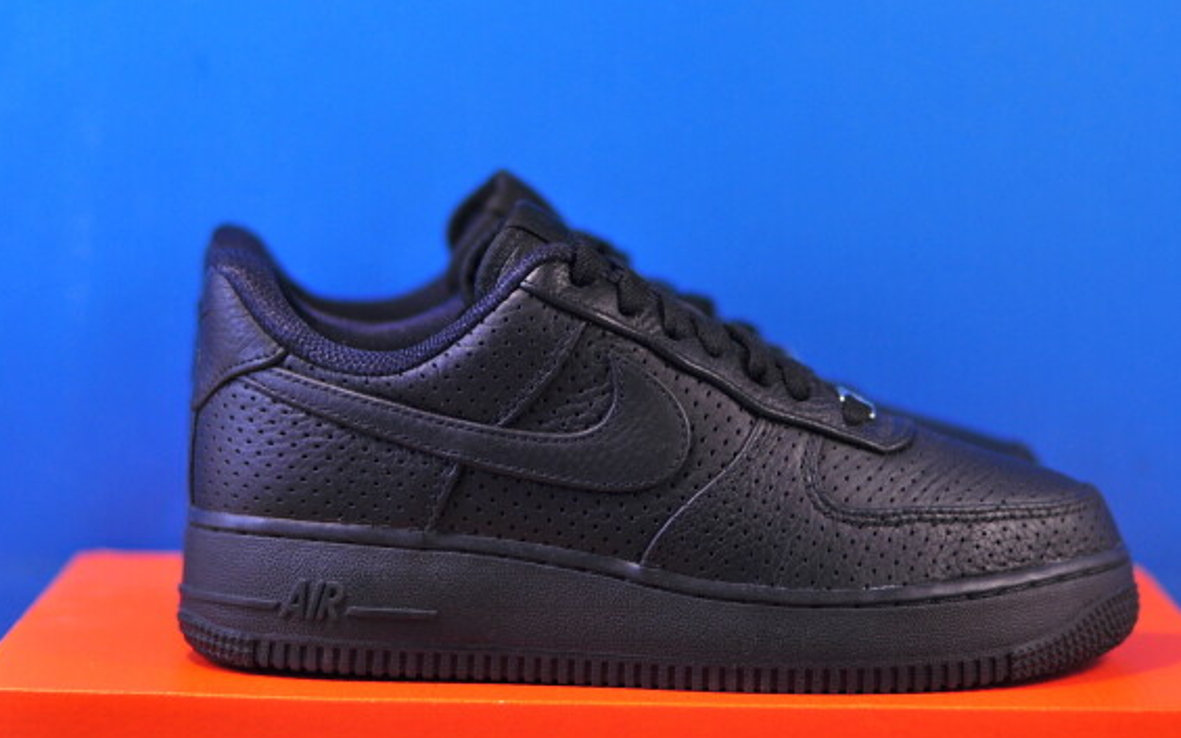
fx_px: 3476
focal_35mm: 108
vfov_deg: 12.1
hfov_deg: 19.3
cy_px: 235
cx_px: 625
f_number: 2
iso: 250
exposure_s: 1/320
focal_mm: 50
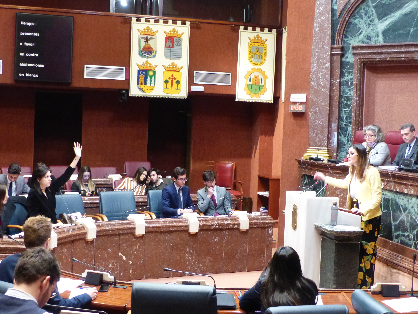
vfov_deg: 29.7
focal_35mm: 49
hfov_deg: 38.9
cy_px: 152
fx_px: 592
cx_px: 210
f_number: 2.8
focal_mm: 8.4
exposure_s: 1/25
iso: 800
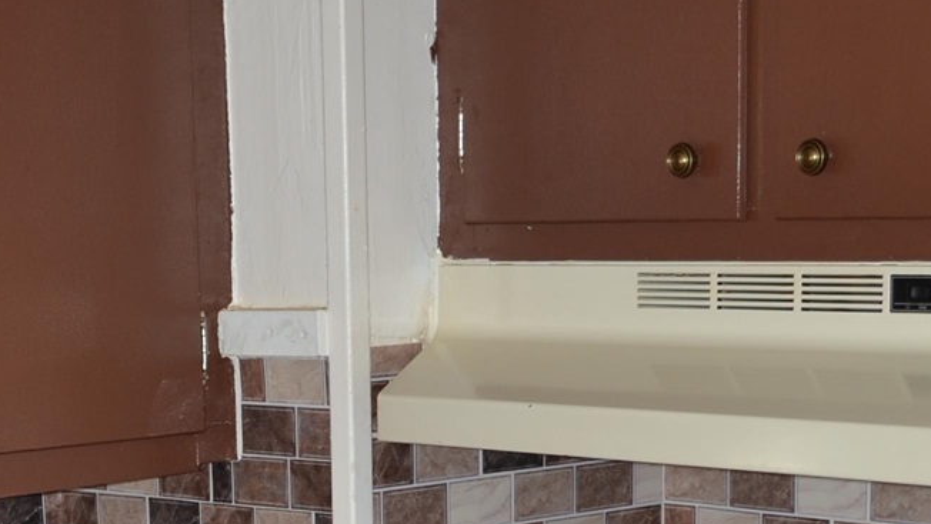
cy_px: 862
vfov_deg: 11.5
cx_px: 221
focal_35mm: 100
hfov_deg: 21.2
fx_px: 2469
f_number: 3.5
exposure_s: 1/60
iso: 100
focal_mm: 18
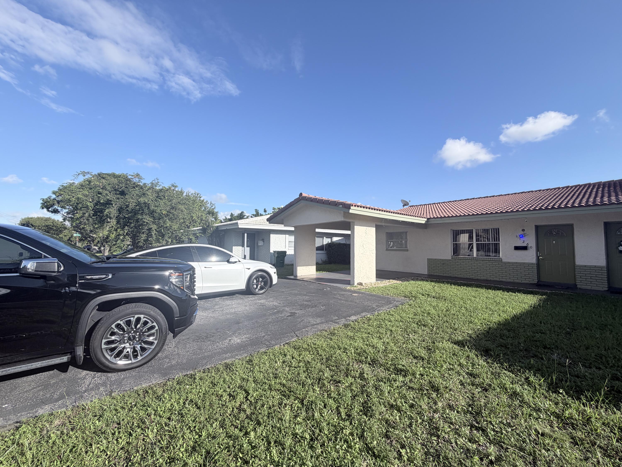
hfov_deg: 102.1
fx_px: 252
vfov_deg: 85.7
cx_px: 311
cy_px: 234
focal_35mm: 14
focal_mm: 2.22
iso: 25
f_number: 2.2
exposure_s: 1/770
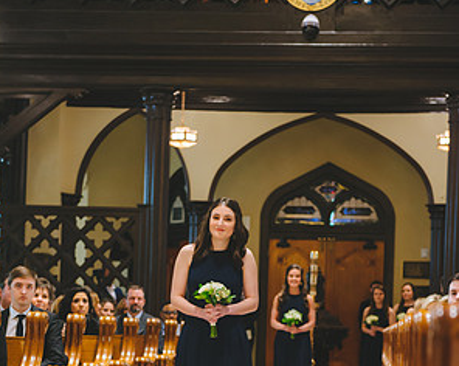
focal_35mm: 100
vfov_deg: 15.2
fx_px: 1357
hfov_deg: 19.2
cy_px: 333
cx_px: 230
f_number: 3.5
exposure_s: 1/125
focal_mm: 70
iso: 2500
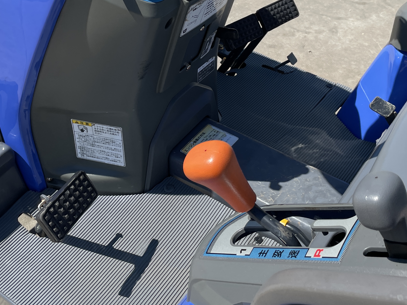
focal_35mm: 50
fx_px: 588
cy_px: 59
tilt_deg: -33.4
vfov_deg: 28.5
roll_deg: -0.3
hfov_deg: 38.1
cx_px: 179
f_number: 1.6
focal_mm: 4.2
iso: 32
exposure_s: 1/2959
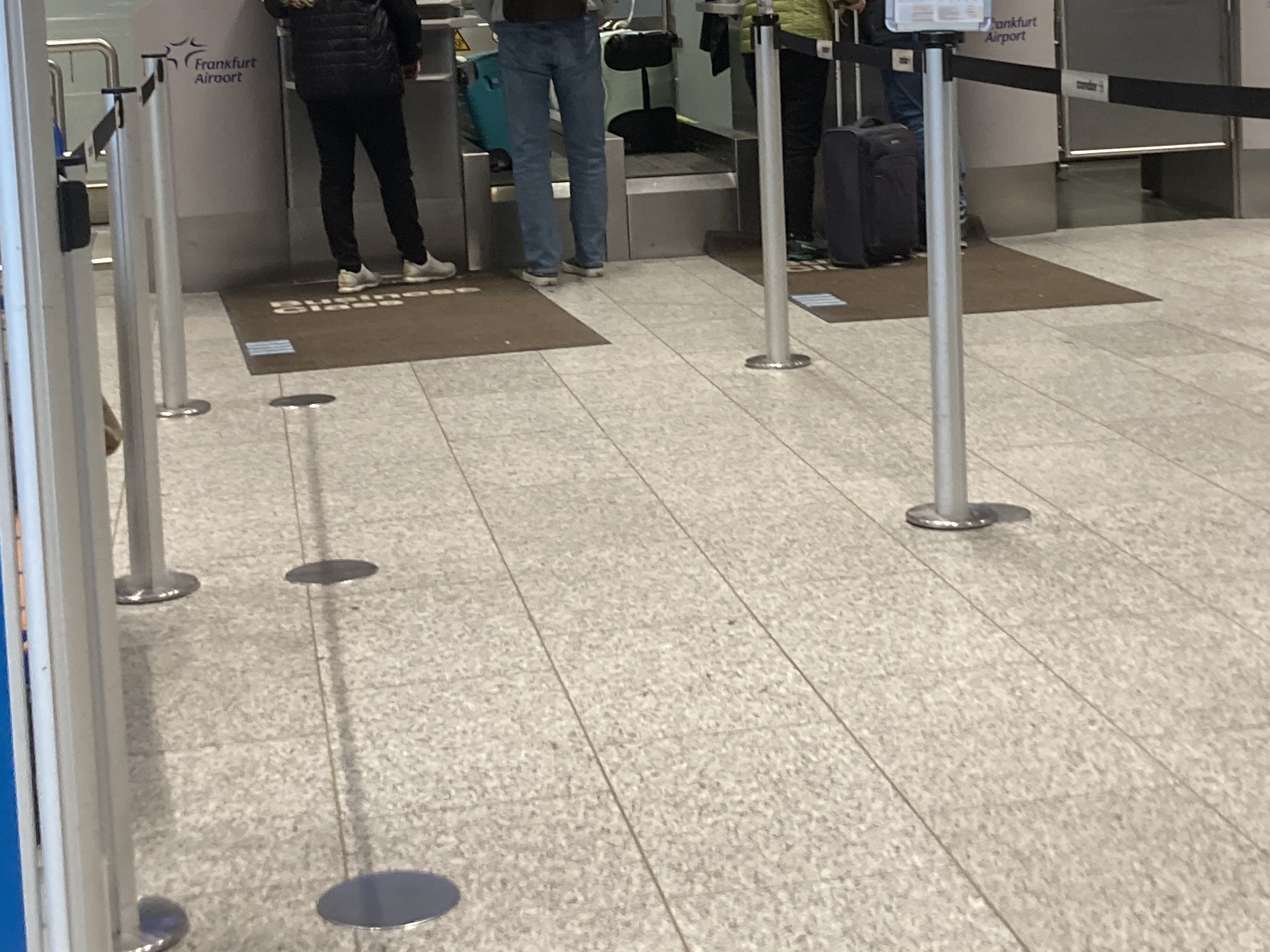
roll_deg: +2.9
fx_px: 2311
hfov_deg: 30.7
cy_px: 138
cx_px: 651
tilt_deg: -4.0
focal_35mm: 63
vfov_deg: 22.8
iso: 125
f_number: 1.8
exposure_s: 1/50
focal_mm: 3.99
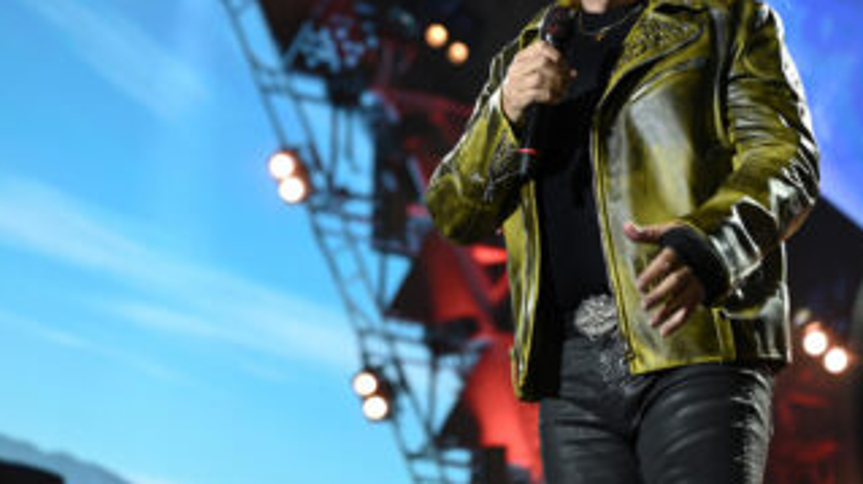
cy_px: 142
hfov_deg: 23.2
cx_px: 492
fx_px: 2104
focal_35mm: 92
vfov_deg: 13.1
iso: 1250
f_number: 2.8
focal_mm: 70
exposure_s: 1/800
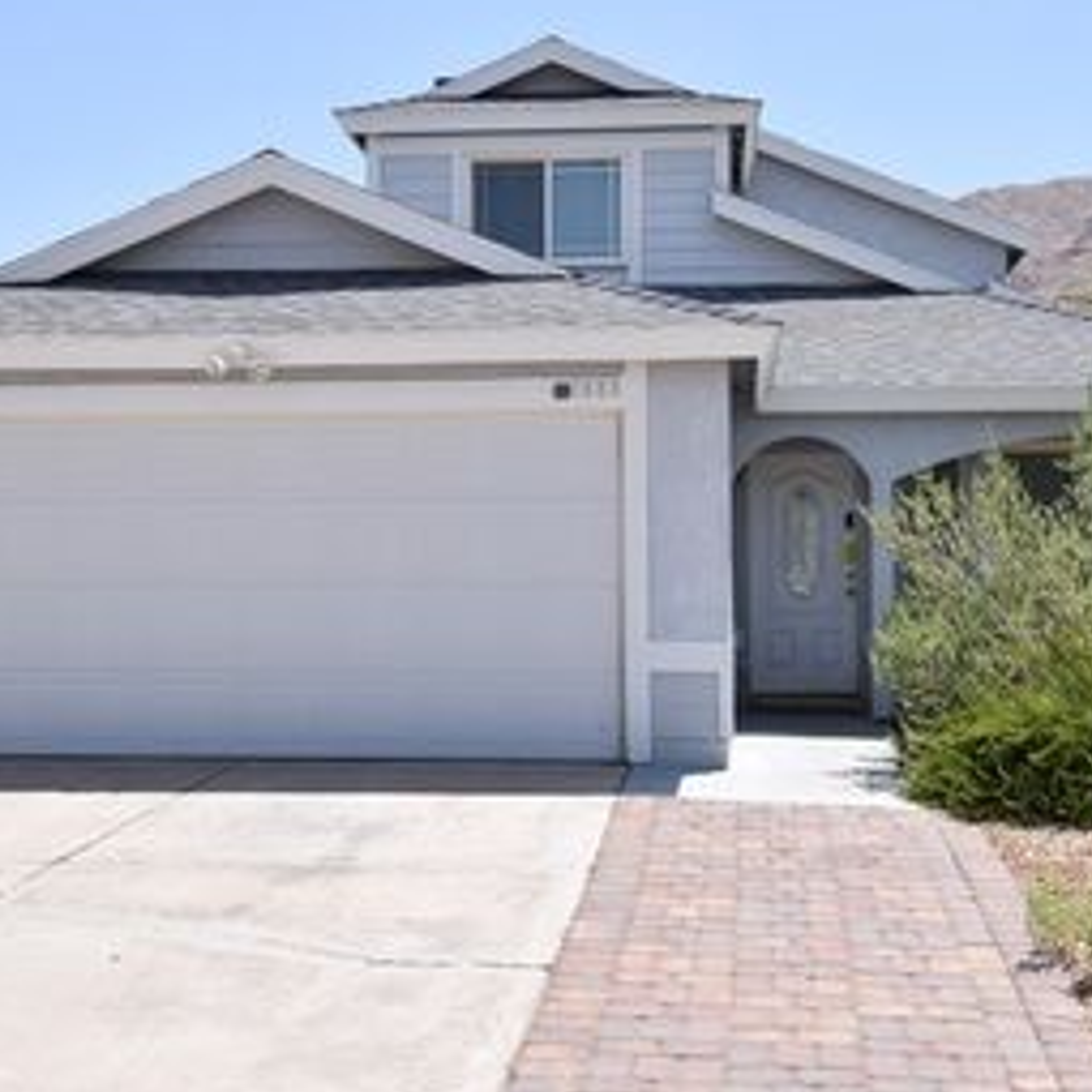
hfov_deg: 34.0
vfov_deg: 34.0
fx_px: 1785
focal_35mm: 50
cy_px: 520
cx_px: 574
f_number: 10
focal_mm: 20
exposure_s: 1/125
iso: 100
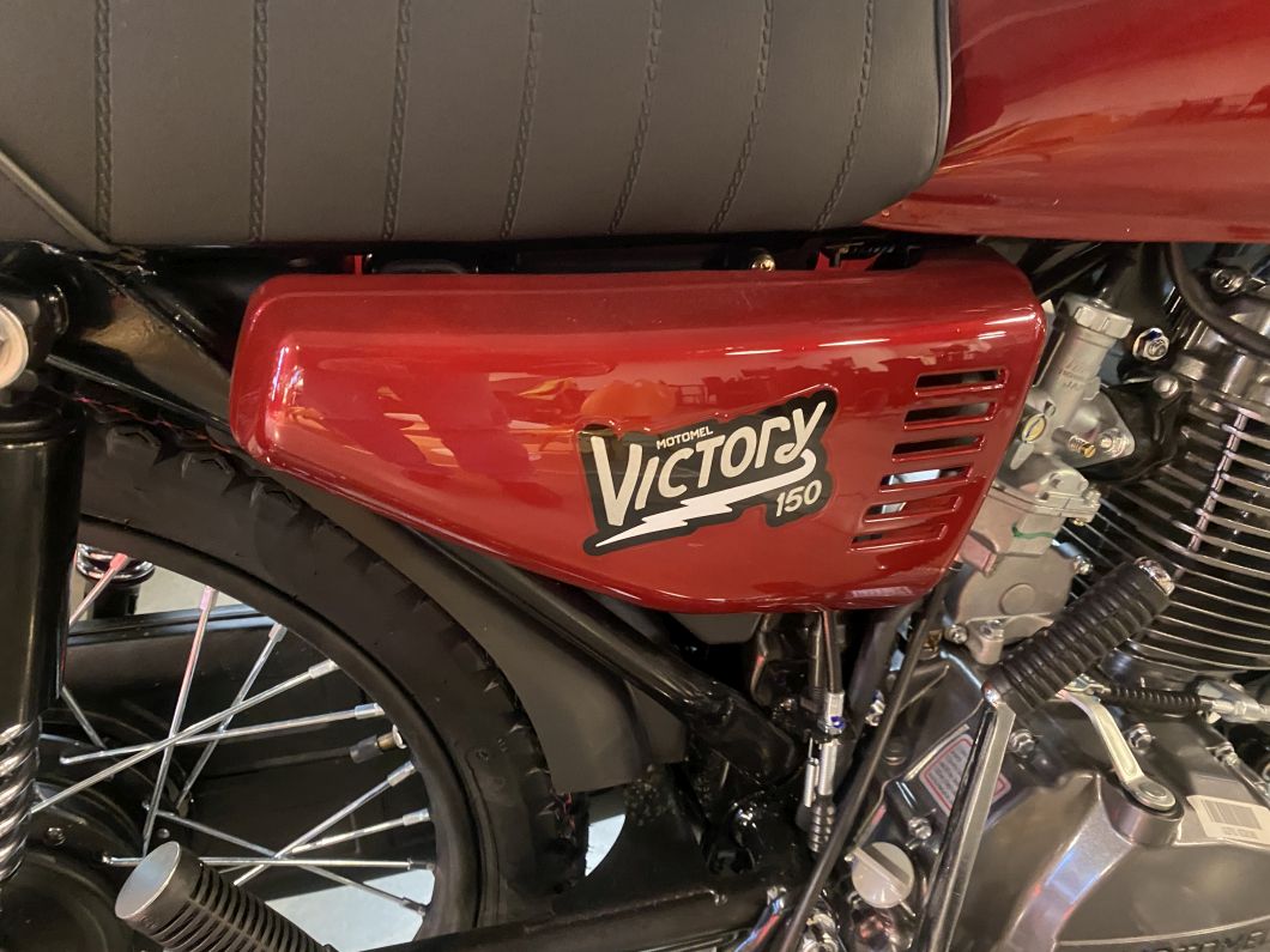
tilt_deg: -23.3
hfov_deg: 67.3
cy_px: 476
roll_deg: -0.4
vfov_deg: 53.1
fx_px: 954
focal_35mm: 26
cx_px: 635
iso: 640
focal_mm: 4.25
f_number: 1.8
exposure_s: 1/25
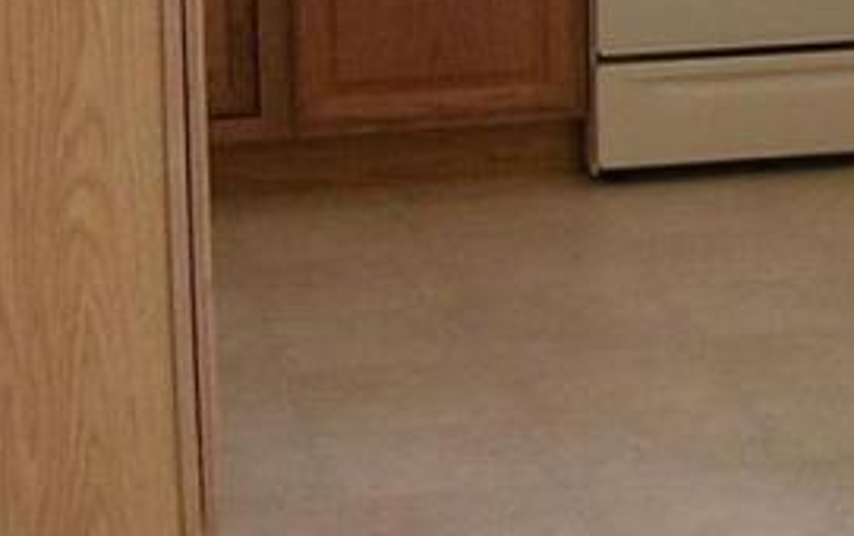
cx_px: 1295
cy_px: -422
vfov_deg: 8.3
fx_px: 3541
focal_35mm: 152
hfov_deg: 13.0
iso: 50
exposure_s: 1/31.4
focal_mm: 5.8
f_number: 2.8
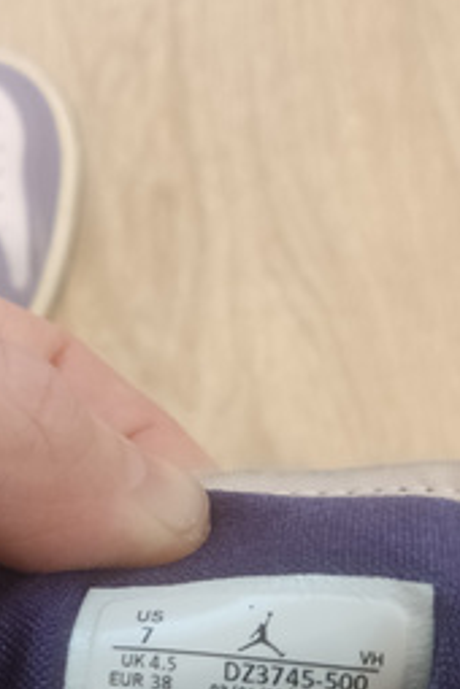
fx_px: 977
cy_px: 394
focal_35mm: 51
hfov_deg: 25.8
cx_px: 58
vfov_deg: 38.8
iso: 1205
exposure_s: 1/25
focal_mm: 4.71
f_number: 1.79
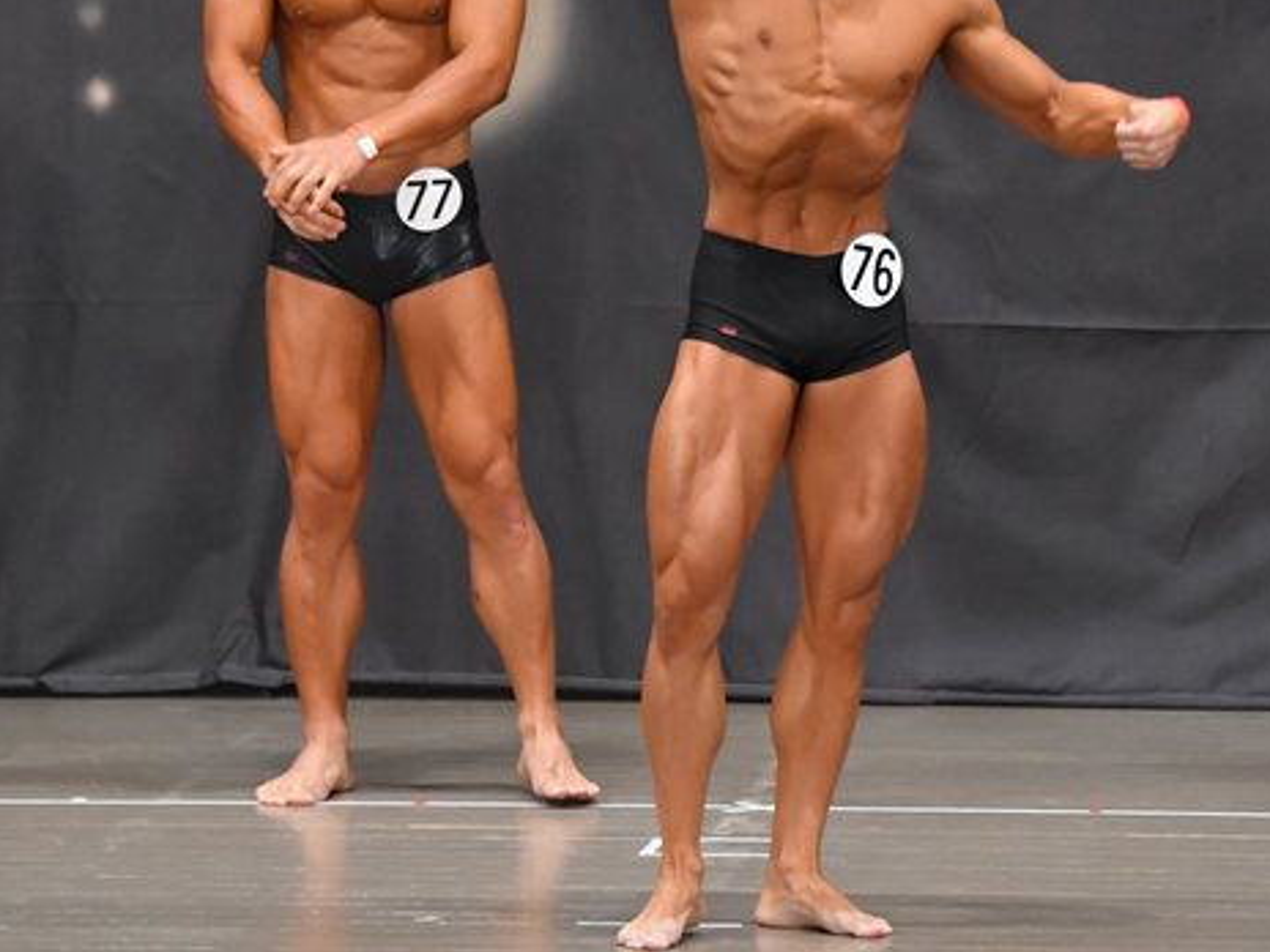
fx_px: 11887
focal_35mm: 324
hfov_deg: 6.1
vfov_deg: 4.6
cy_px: 304
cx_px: 858
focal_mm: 135
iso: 6400
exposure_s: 1/400
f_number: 5.6
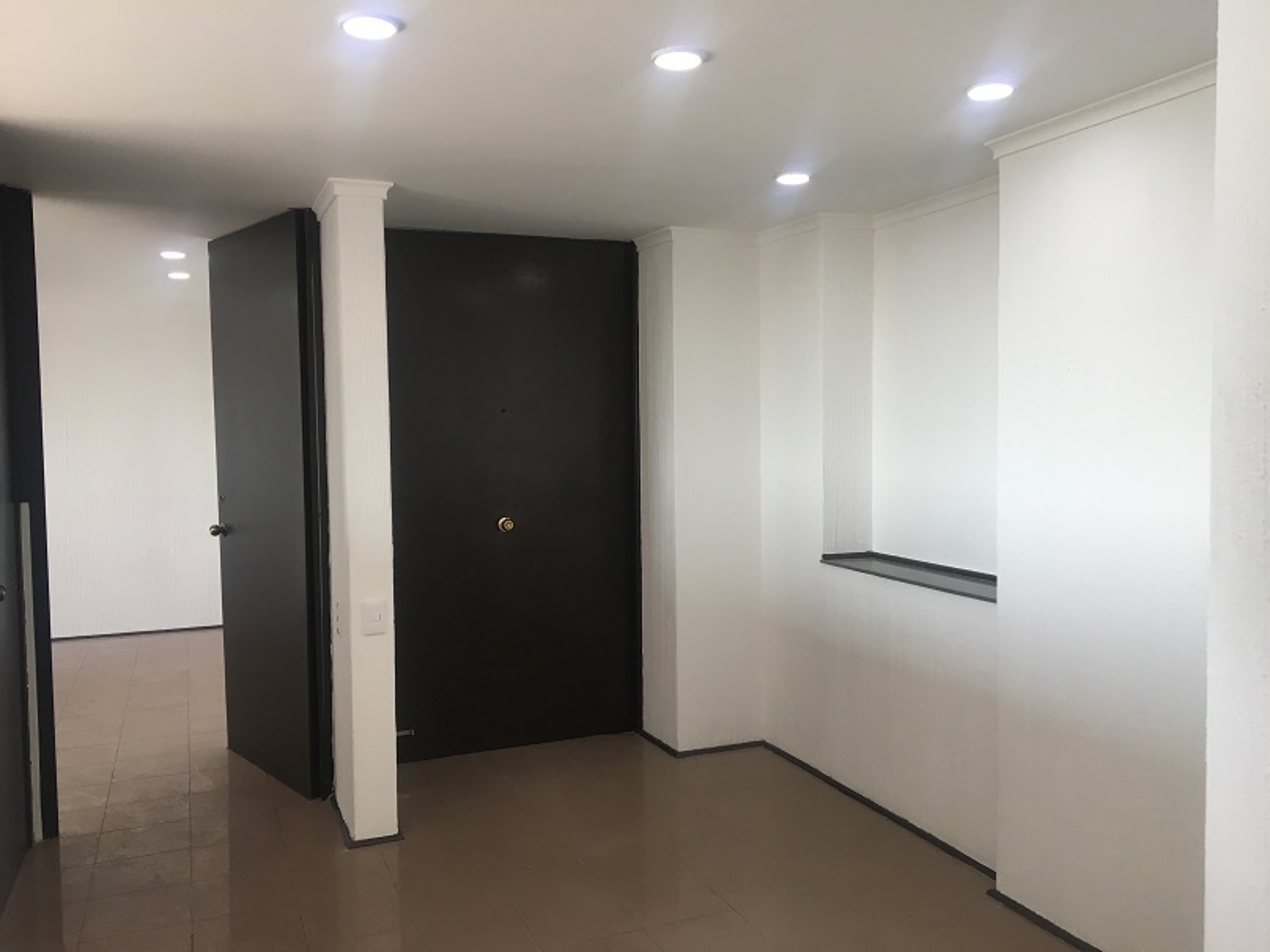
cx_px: 635
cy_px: 476
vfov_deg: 48.2
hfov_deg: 61.7
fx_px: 1064
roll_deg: +1.2
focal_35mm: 29
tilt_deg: -2.7
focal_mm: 4.15
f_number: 2.2
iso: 25
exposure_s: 1/40
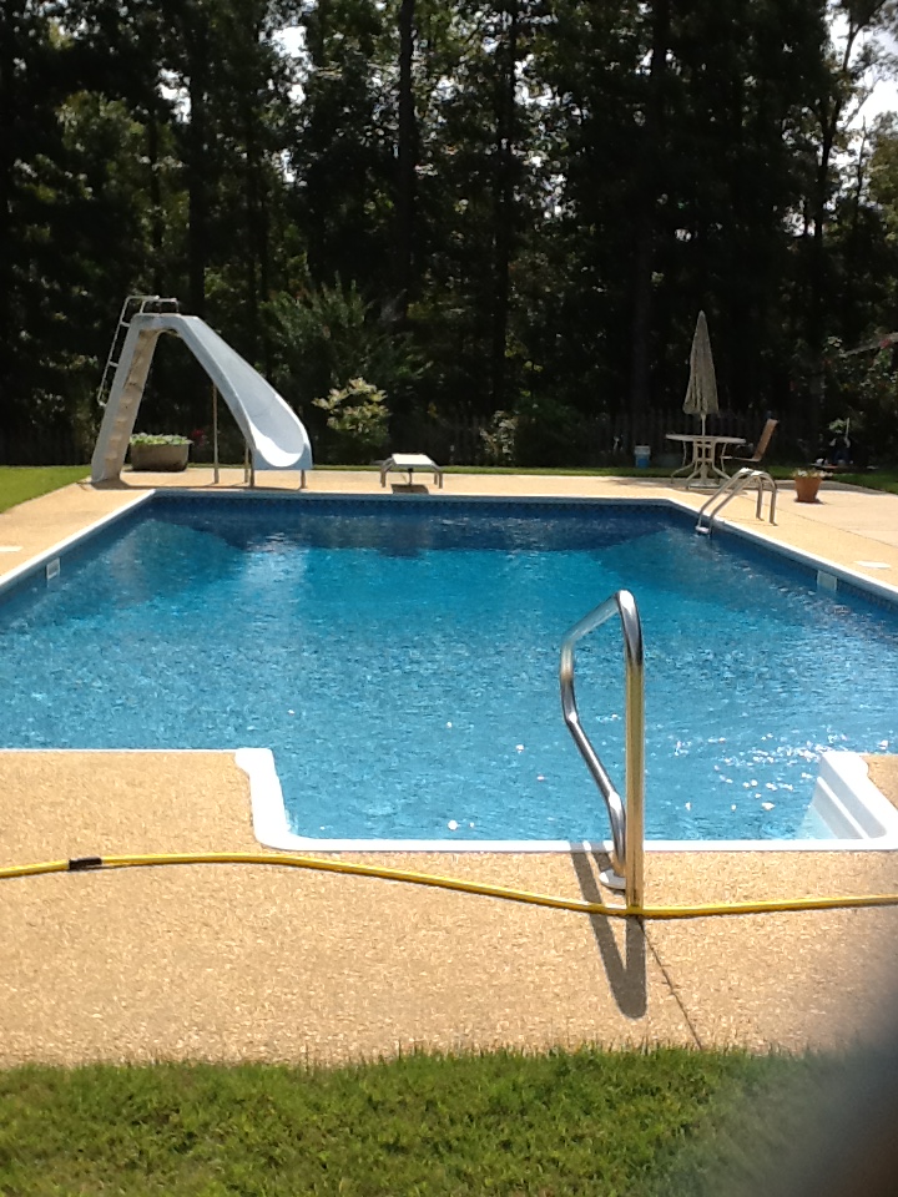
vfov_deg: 56.8
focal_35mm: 32
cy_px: 598
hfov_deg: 44.2
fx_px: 1107
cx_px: 449
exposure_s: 1/1486
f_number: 2.4
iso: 64
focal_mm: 2.03
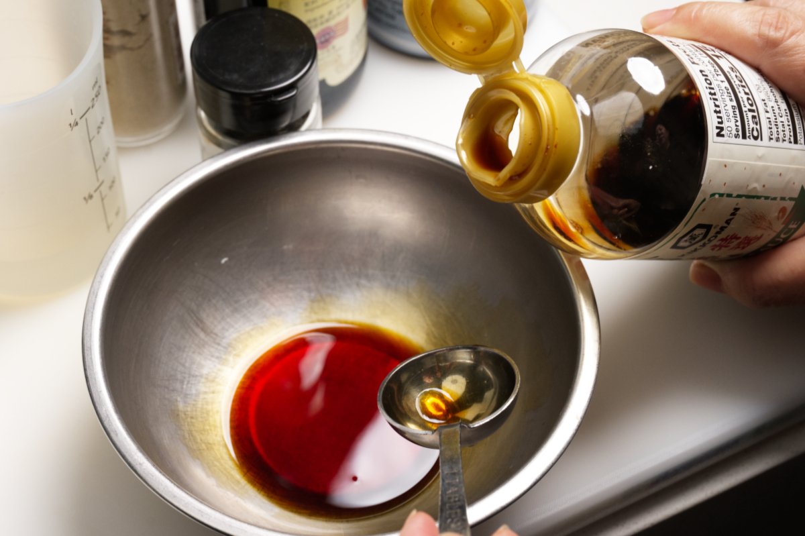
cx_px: 402
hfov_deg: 38.2
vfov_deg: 26.0
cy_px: 268
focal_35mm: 52
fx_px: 1162
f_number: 9
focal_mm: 52
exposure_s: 1/1600
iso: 1600
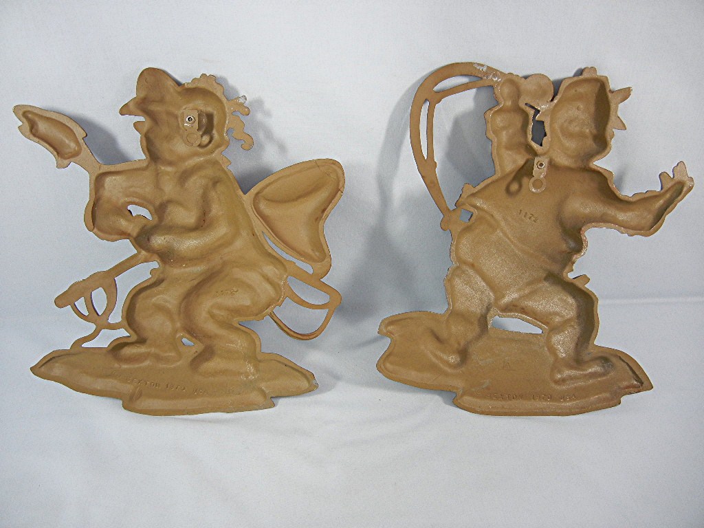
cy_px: 264
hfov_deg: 60.0
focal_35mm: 30
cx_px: 352
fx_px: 610
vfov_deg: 46.8
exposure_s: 1/30
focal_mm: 5.4
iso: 172
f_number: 3.5
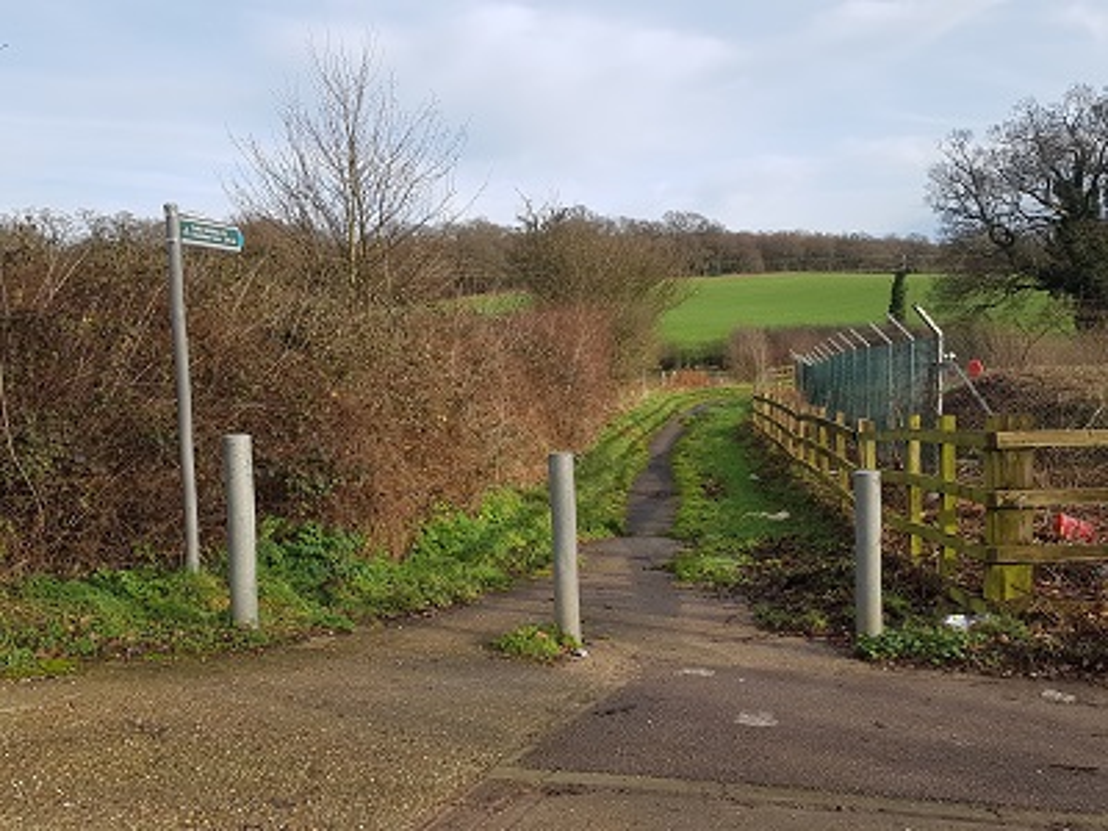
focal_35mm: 26
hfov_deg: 67.3
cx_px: 554
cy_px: 416
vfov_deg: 53.1
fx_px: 832
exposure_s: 1/1328
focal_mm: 4.2
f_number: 1.7
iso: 50
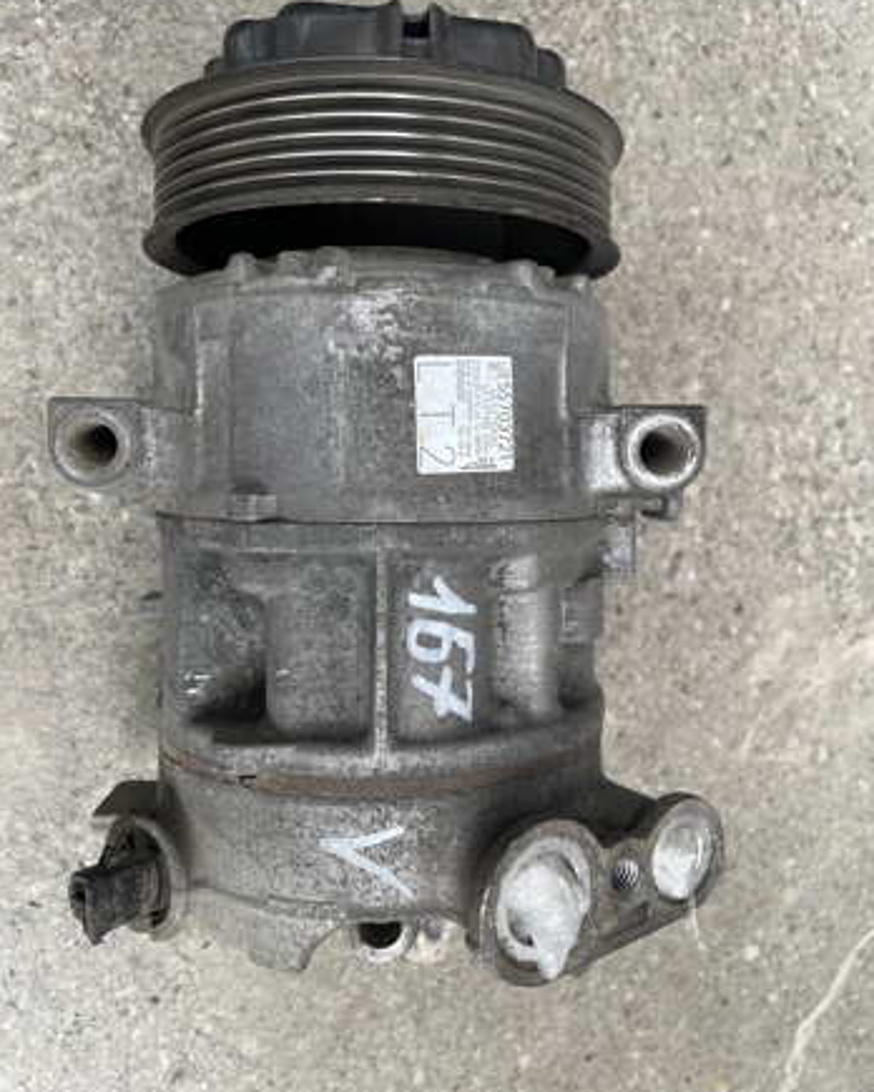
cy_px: 507
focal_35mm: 28
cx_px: 426
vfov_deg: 62.1
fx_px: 905
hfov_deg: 51.5
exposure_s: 1/255
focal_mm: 4.2
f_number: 1.6
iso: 32
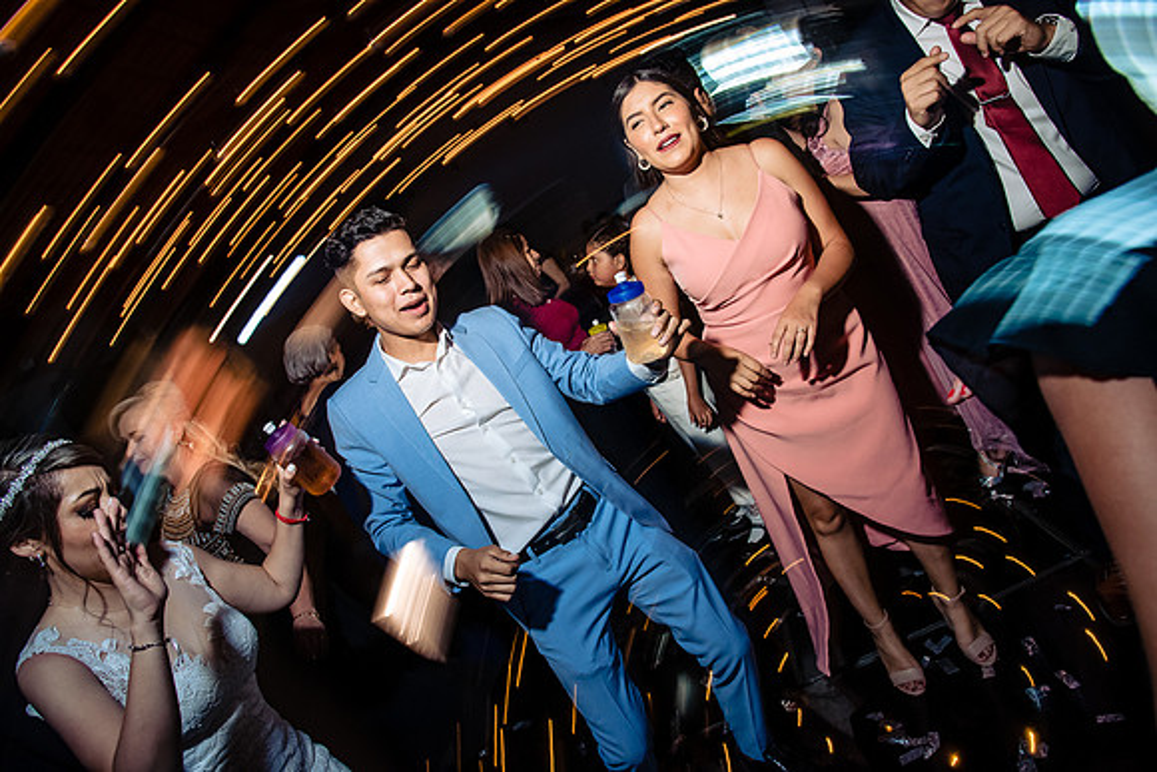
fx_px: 771
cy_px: 386
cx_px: 578
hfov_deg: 73.7
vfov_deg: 53.2
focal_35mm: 24
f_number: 8
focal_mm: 24
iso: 2000
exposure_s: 1/40
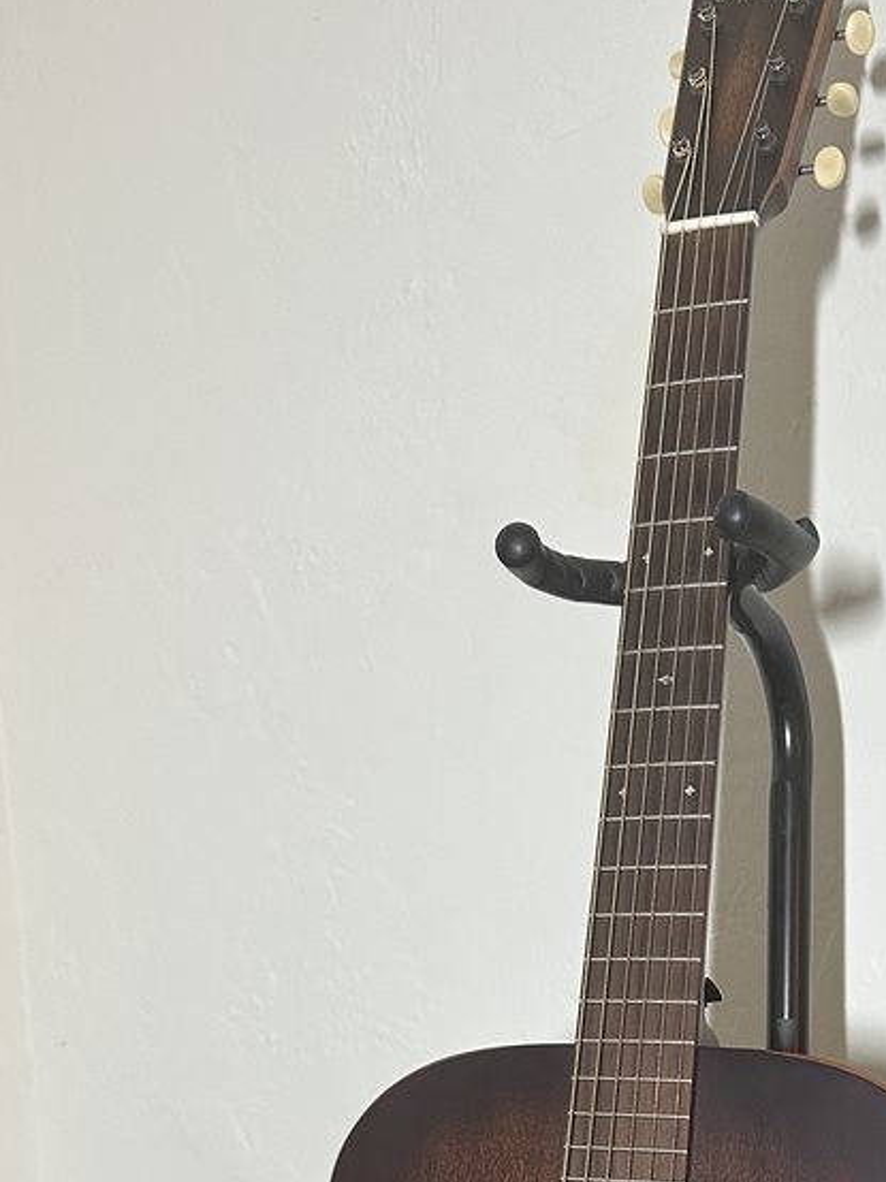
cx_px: 705
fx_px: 1776
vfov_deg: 33.5
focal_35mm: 52
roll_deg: +0.8
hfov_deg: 27.5
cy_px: 1201
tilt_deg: -9.0
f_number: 1.78
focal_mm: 6.86
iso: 320
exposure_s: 1/60
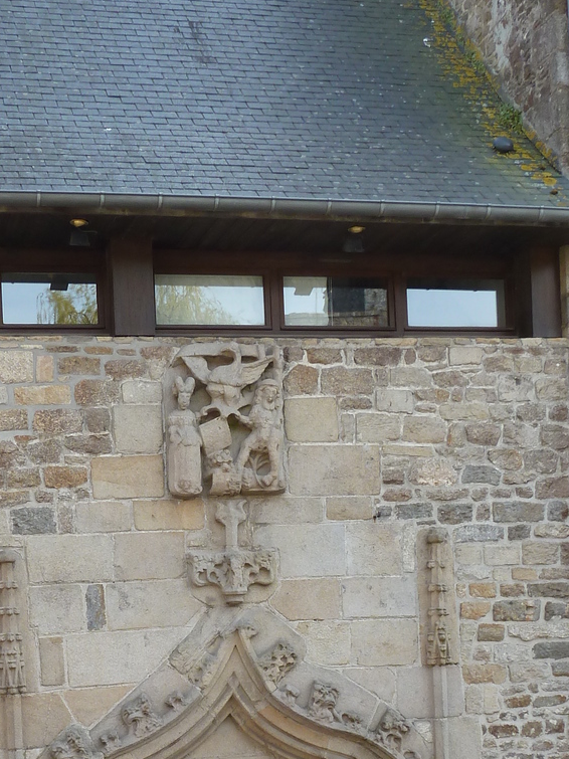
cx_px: 154
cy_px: 638
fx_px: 1162
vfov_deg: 34.7
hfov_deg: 27.2
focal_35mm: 53
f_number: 4
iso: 80
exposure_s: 1/125
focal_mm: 4.1
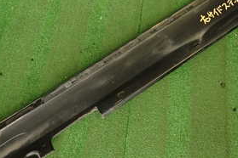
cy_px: 20
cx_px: 194
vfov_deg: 23.6
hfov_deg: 34.4
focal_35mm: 56
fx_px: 370
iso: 200
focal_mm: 4.5
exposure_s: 1/30
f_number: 2
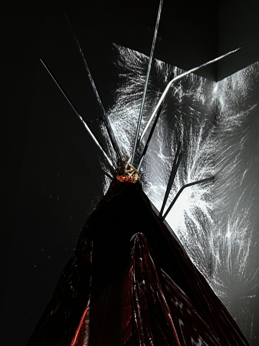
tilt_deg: -4.1
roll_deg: -0.7
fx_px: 519
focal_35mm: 52
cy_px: 287
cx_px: 152
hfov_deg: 28.0
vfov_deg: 35.4
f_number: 1.5
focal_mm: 5.7
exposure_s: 1/30
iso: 500
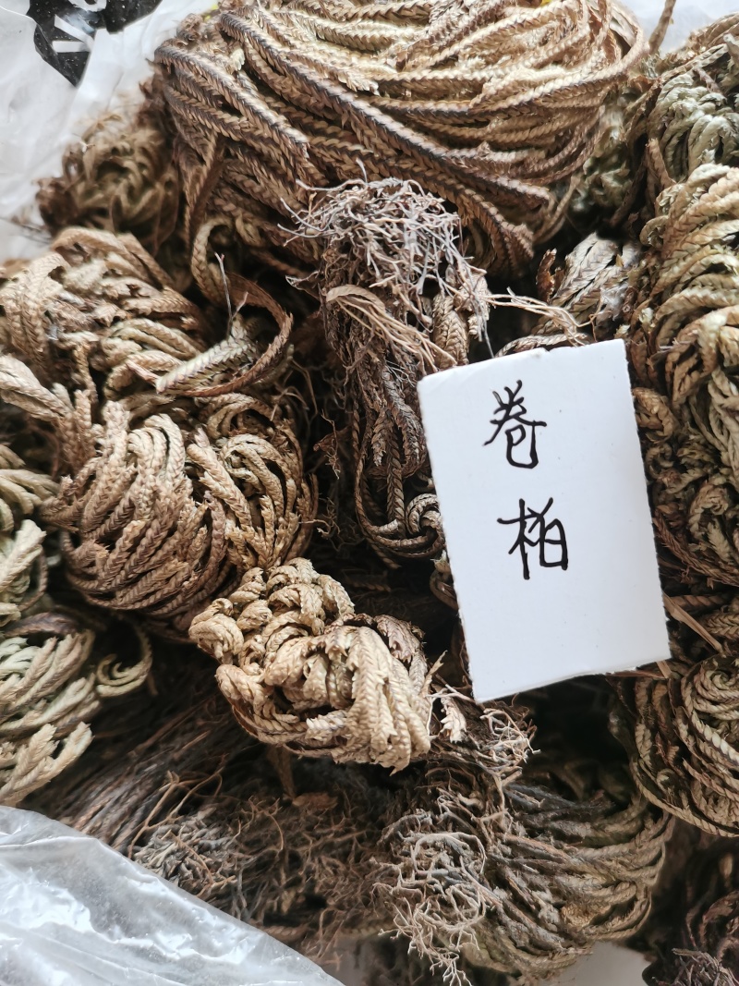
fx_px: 769
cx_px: 370
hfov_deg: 51.3
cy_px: 493
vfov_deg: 65.3
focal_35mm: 27
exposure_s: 1/50
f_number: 1.8
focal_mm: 5.58
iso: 200
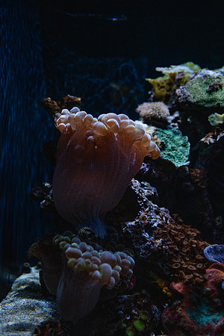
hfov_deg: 37.9
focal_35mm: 35
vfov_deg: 54.4
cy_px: 168
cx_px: 112
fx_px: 327
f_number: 2.8
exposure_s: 1/3200
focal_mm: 35
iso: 8000
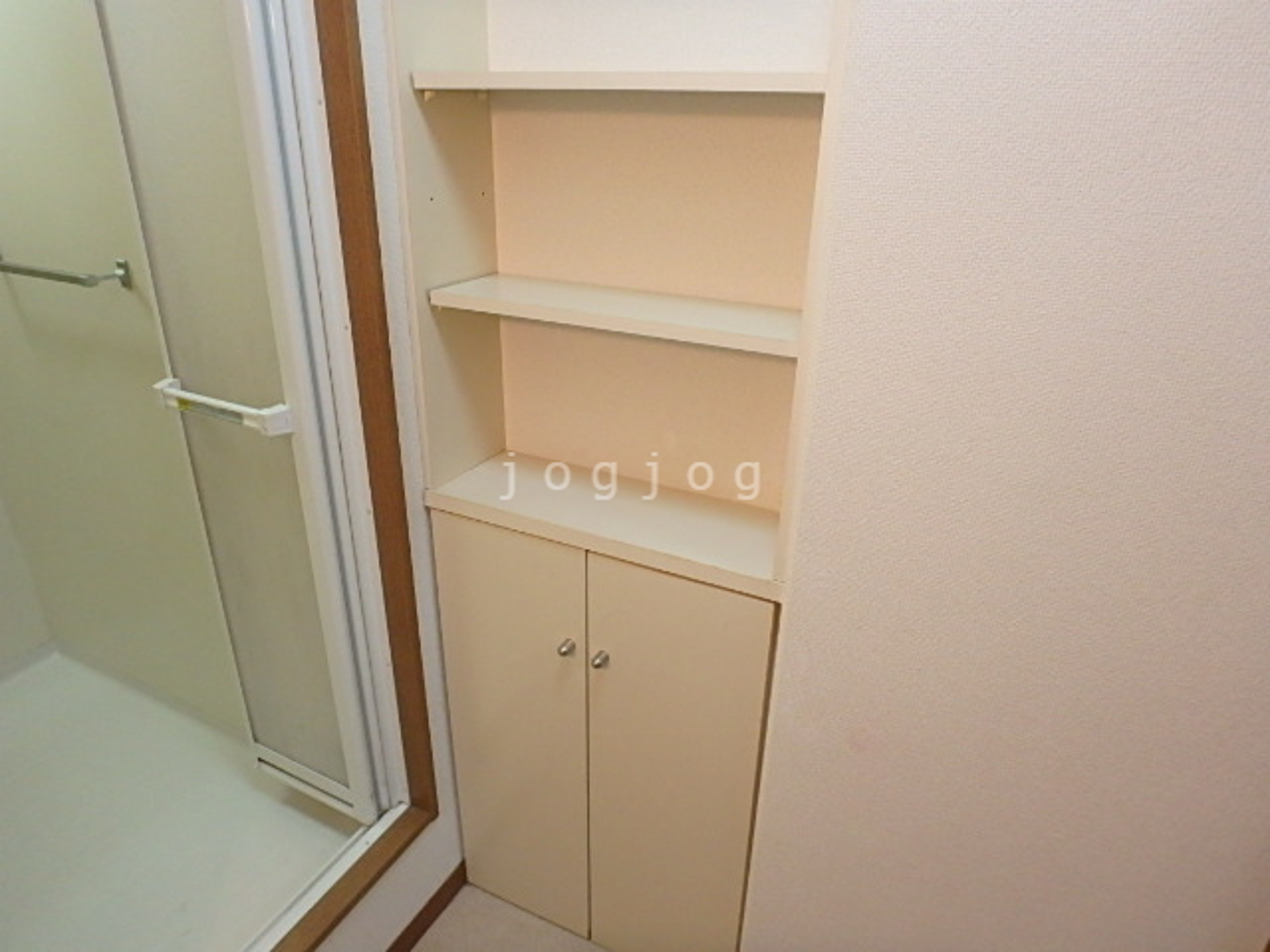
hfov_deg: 79.0
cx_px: 635
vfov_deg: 63.4
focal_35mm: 21
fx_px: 770
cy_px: 476
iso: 500
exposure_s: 1/30
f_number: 3.5
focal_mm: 3.7
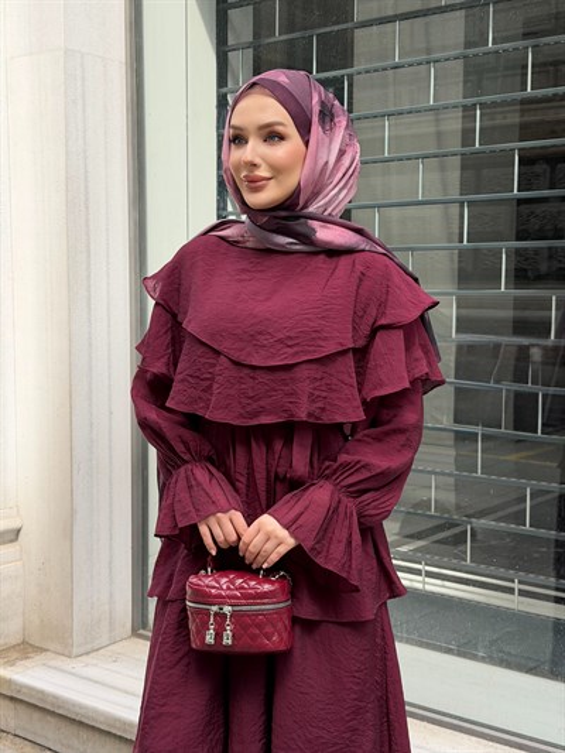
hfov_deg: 30.3
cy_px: 376
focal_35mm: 48
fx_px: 1044
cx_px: 282
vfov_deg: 39.6
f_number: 1.78
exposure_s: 1/754
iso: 64
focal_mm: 6.76
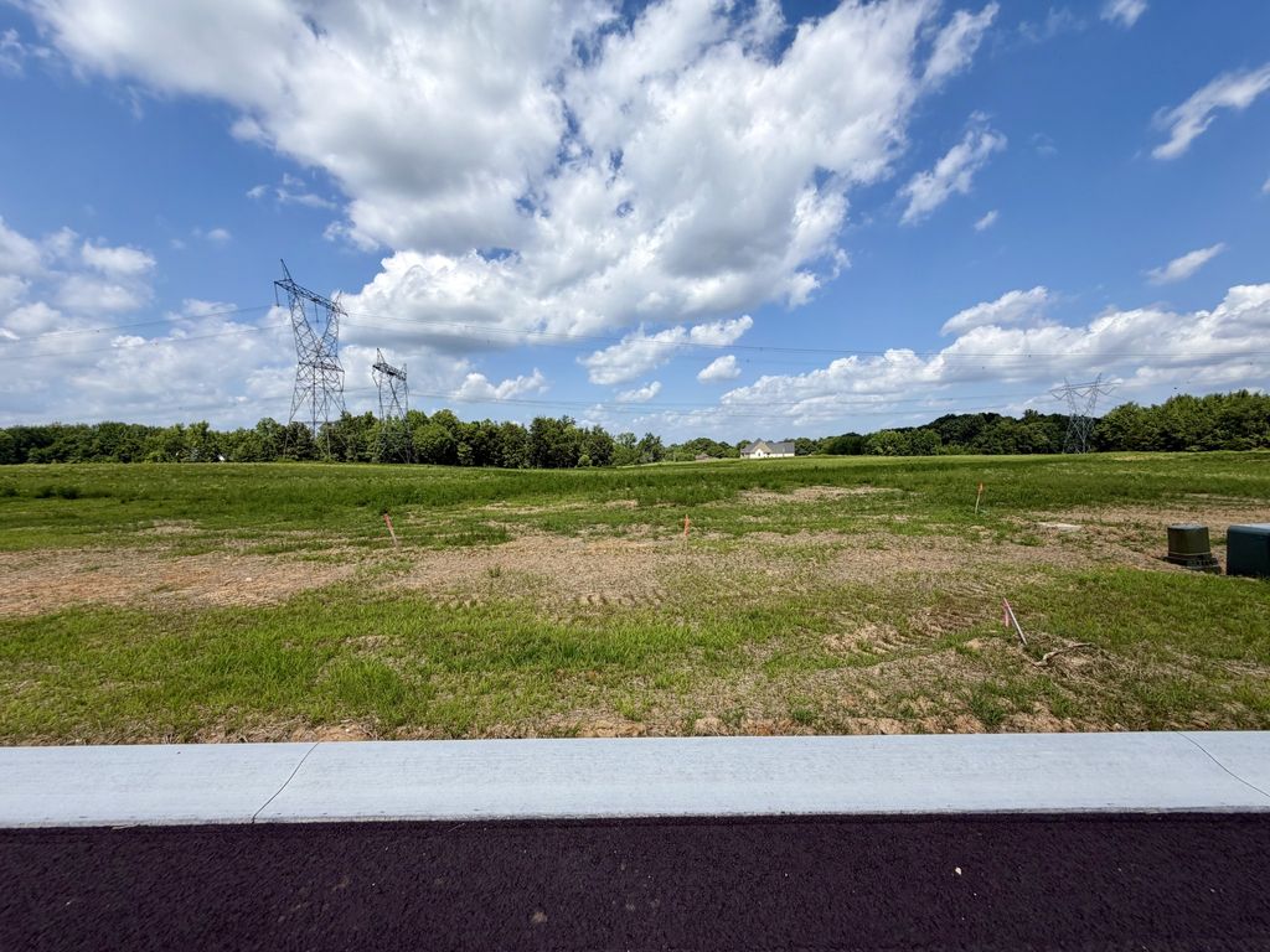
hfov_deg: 102.1
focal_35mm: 14
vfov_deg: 85.7
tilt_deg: -2.5
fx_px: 514
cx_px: 635
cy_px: 476
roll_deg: +1.3
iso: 20
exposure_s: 1/1167
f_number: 2.2
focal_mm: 2.22
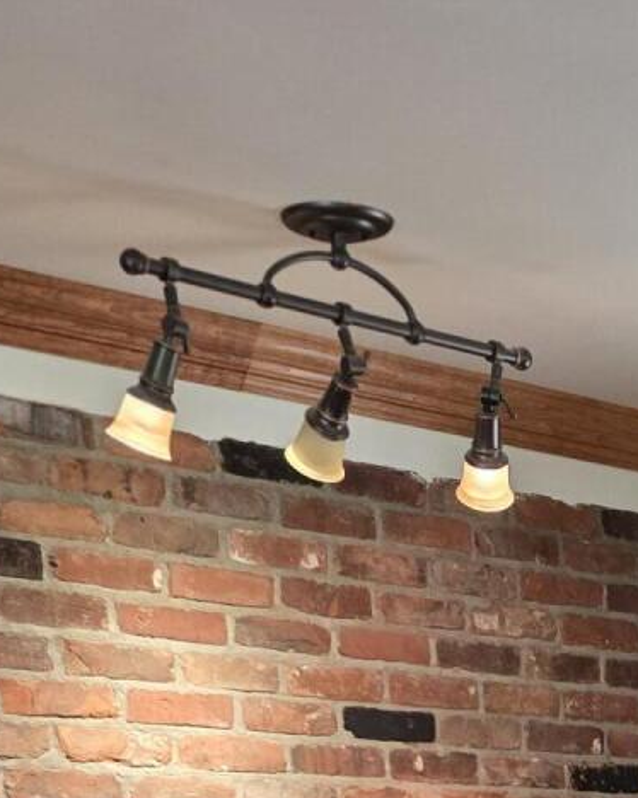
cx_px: 682
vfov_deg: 17.1
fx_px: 2267
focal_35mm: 96
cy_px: 1349
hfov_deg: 15.6
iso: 250
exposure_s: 1/120
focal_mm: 6.3
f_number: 1.7
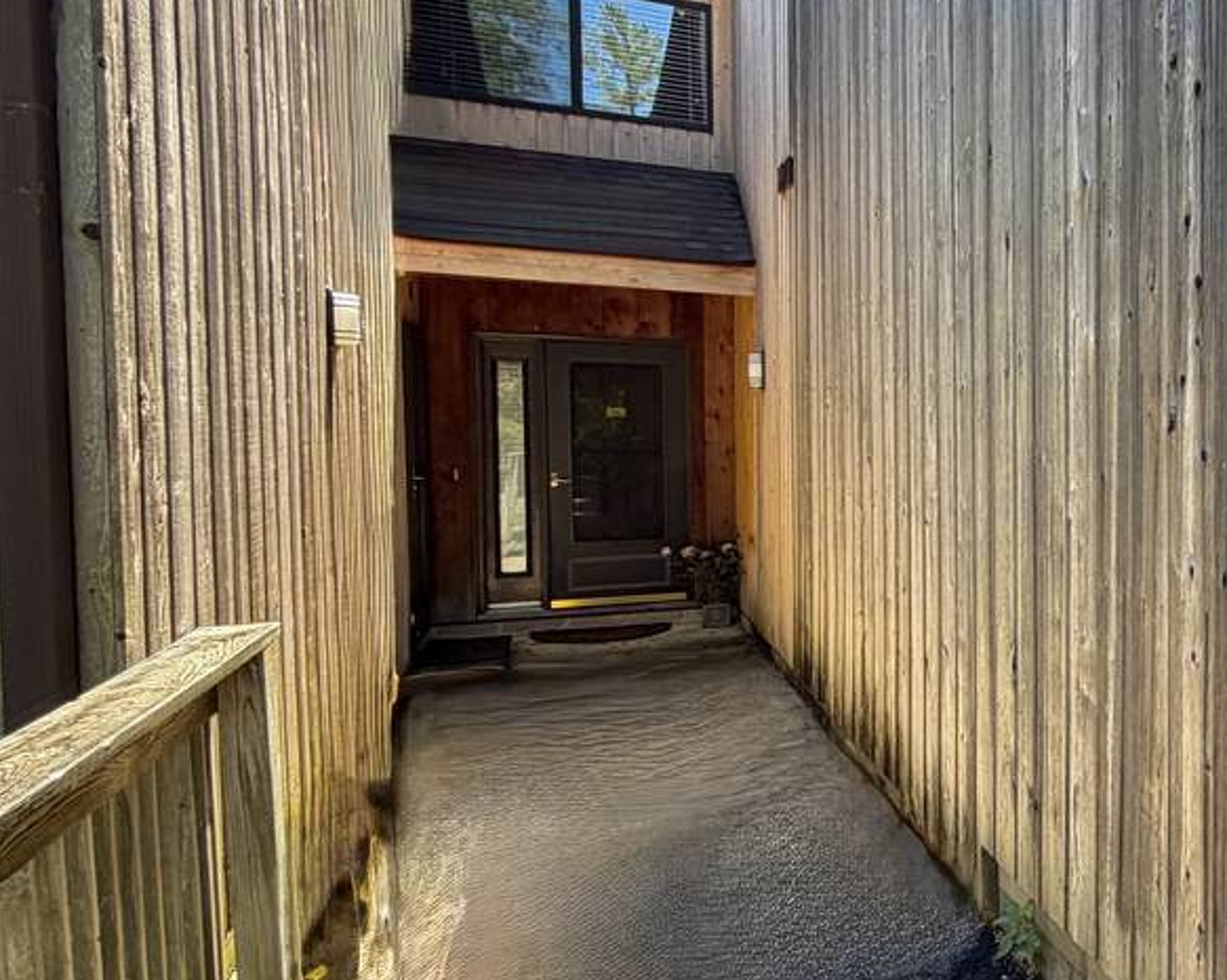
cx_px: 1343
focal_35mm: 30
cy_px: 423
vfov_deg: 48.3
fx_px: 1089
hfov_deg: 44.9
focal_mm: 2.22
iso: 64
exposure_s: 1/192
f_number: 2.2
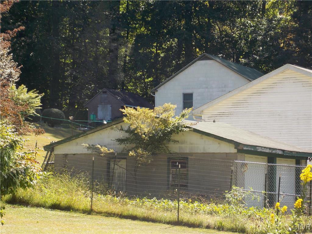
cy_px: 117
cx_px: 156
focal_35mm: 107
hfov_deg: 18.4
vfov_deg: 13.8
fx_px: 964
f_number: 4.7
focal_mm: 19.1
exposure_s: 1/125
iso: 80
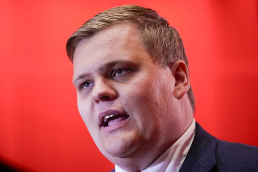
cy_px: 86
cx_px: 129
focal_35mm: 135
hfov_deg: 15.2
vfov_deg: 10.2
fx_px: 967
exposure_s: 1/80
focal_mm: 135
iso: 2500
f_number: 4
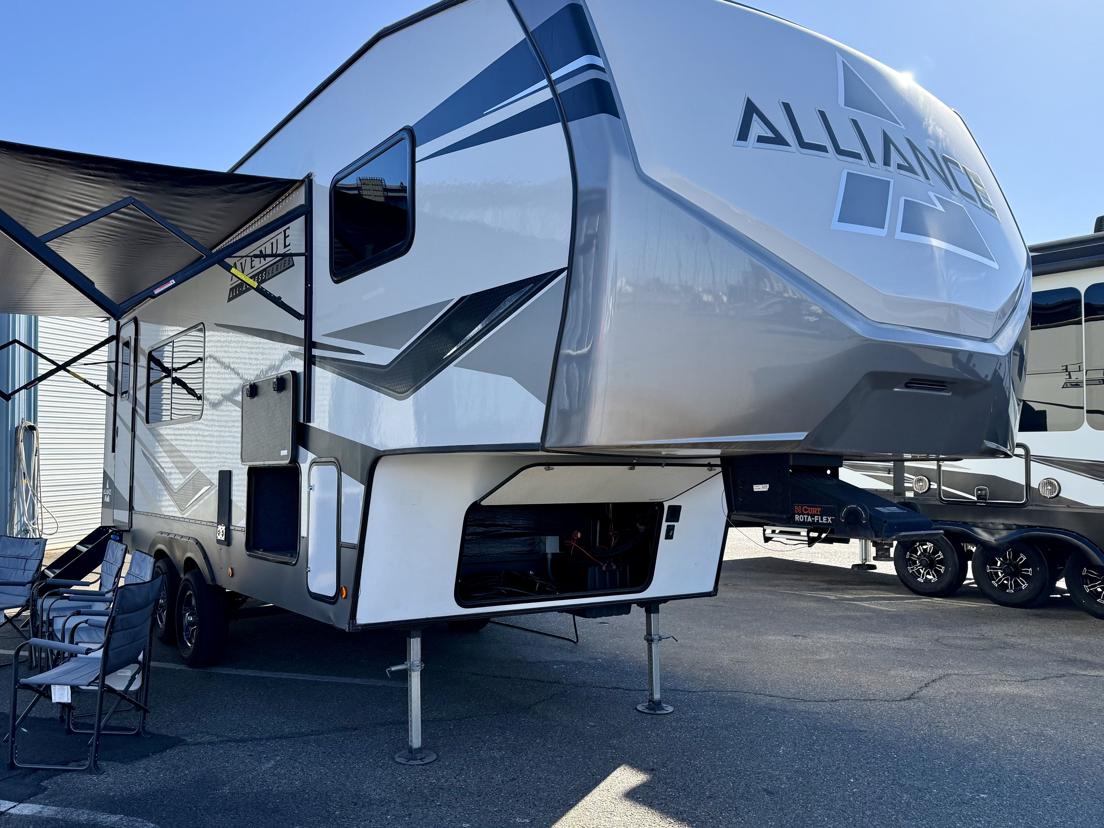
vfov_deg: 49.7
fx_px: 893
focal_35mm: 28
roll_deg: +0.9
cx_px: 471
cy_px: 398
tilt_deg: +3.8
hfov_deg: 63.1
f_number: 1.78
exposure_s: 1/2370
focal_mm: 6.76
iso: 100
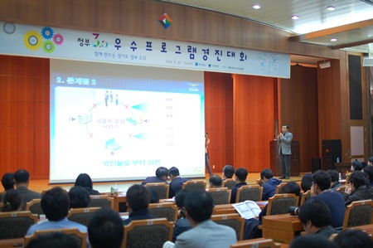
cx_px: 186
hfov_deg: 37.9
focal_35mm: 52
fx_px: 543
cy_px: 124
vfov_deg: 25.7
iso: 400
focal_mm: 35
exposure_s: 1/50
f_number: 1.8
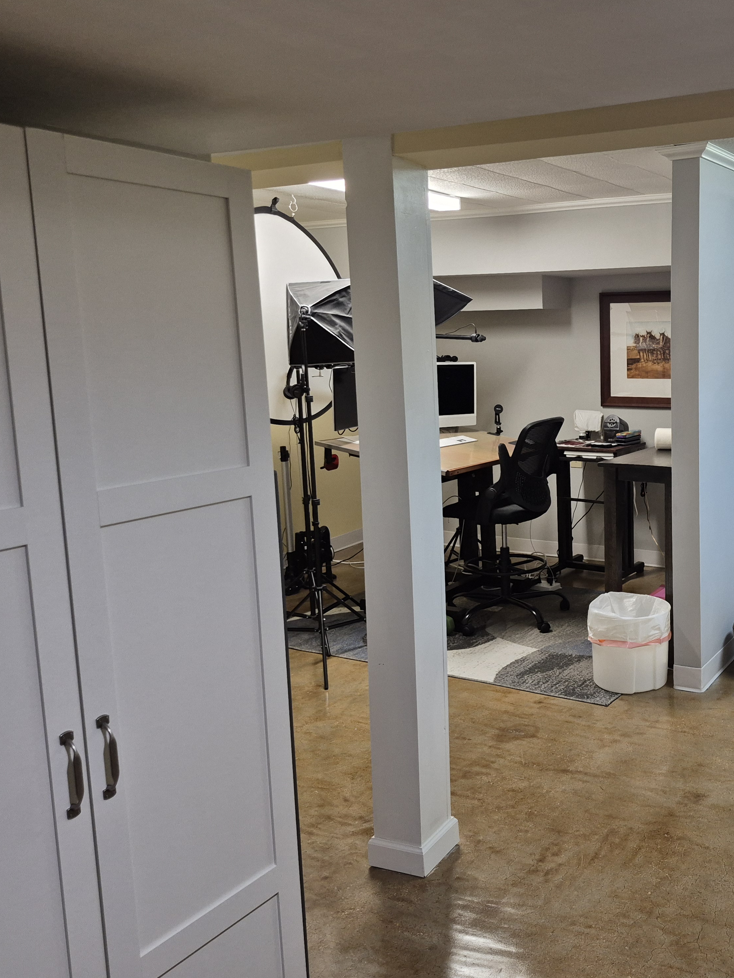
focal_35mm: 31
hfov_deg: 43.0
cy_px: 485
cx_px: 604
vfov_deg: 58.4
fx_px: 876
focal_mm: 5.4
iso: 250
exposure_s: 1/120
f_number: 1.8
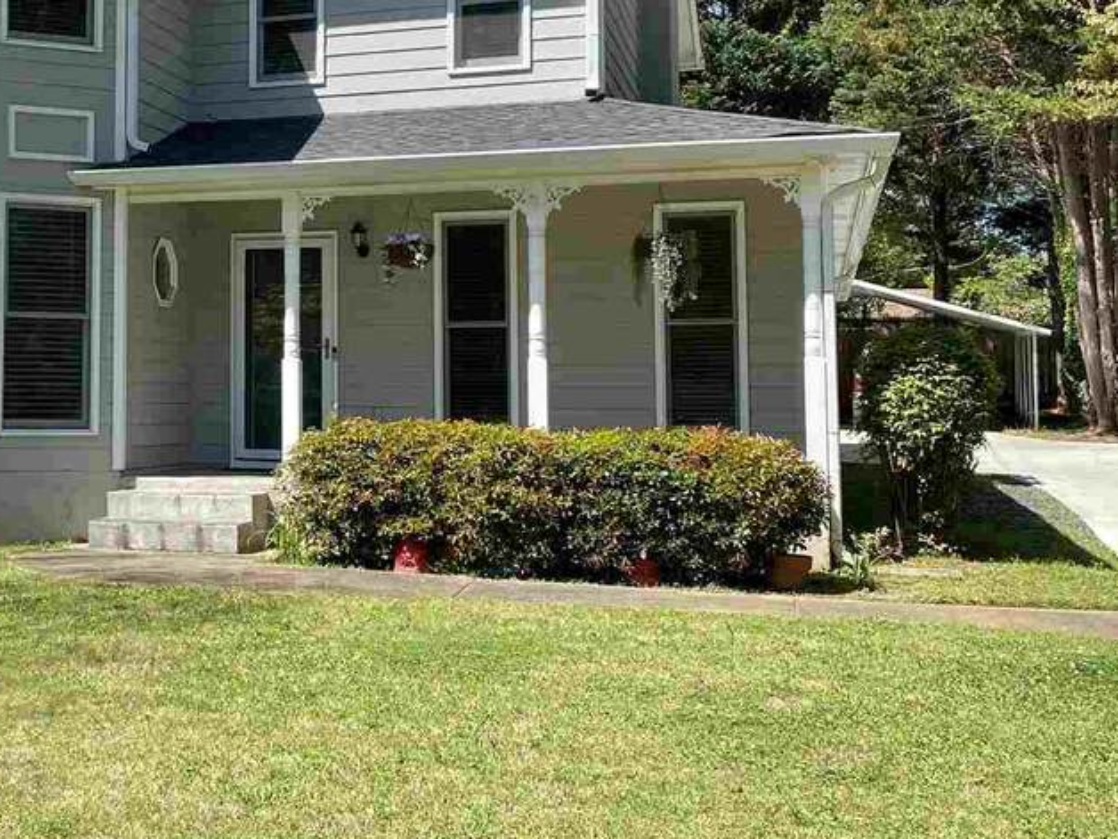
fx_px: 1712
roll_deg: +0.0
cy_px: 283
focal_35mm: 53
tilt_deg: +5.0
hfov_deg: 34.0
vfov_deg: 27.4
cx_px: 89
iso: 32
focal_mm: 4.25
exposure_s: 1/1412
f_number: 1.8
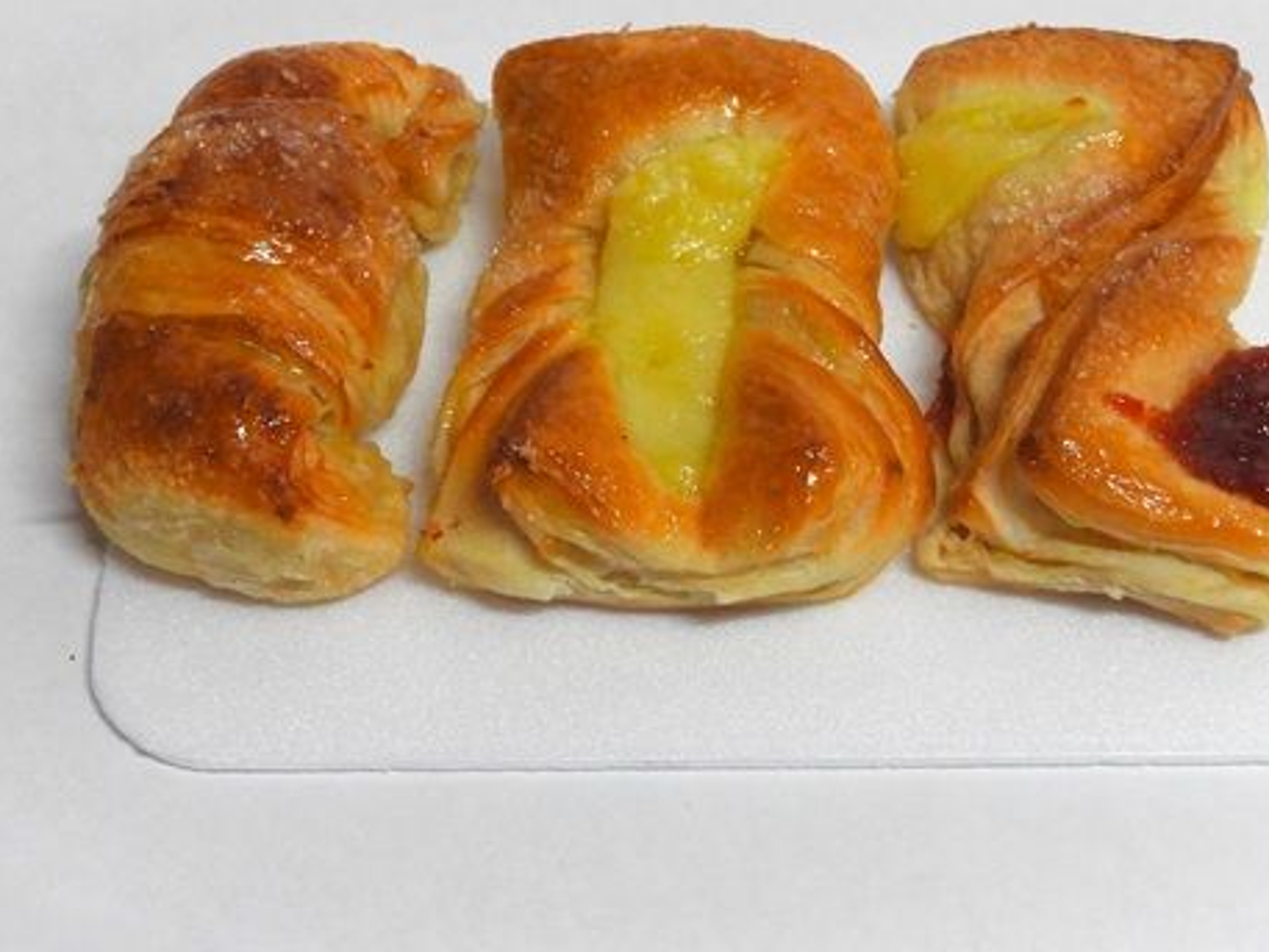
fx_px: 2310
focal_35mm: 63
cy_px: 325
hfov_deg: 30.7
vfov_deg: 23.2
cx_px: 703
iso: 400
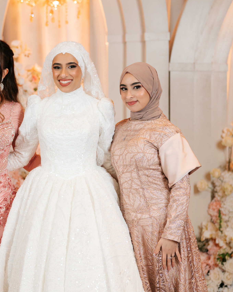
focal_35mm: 118
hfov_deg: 13.0
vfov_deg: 16.3
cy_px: 146
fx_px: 1017
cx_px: 19
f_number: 2.8
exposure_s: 1/200
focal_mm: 83
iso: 400
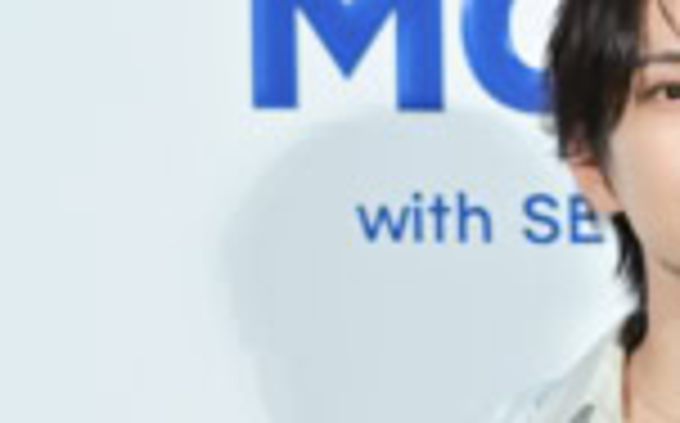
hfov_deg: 5.0
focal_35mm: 417
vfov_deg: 3.1
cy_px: 547
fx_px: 7719
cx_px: 743
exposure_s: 1/150
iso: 3200
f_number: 3.2
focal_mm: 110
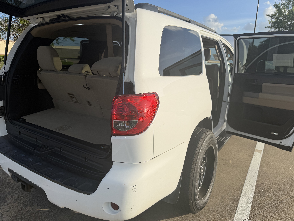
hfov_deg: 71.6
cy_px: 110
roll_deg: +0.3
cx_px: 147
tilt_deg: -13.2
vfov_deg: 56.8
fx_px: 204
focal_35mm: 24
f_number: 1.78
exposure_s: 1/5319
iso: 80
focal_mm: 6.76
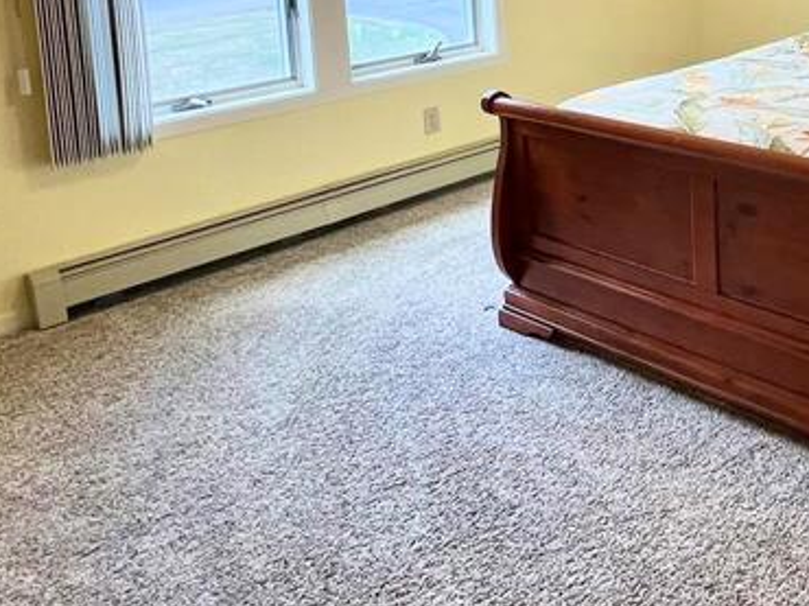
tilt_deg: -7.6
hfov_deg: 43.3
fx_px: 841
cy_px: -18
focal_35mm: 36
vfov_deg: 35.4
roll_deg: +1.3
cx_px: 826
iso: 125
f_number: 1.8
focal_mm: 1.57
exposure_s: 1/120
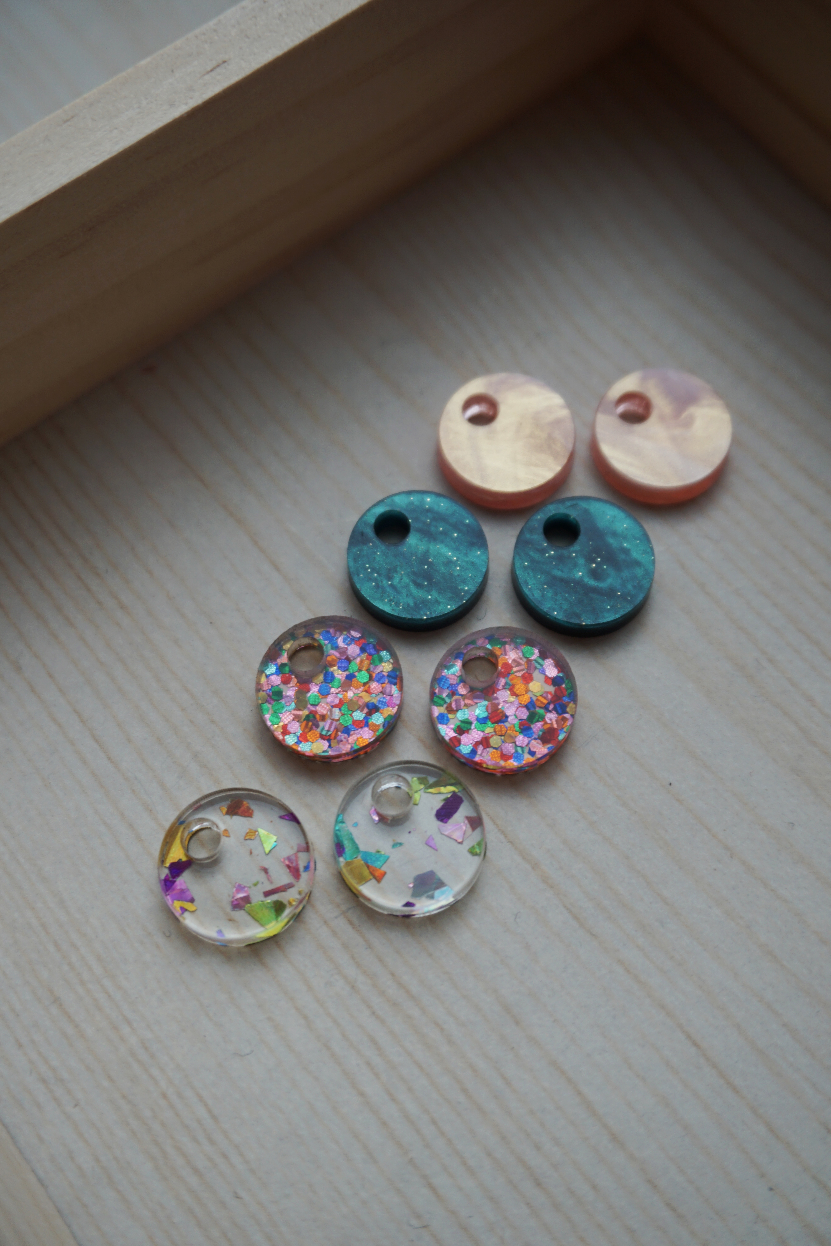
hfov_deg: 33.0
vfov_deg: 47.9
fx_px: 1402
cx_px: 416
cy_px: 623
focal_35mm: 40
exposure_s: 1/60
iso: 160
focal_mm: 27
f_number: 4.5
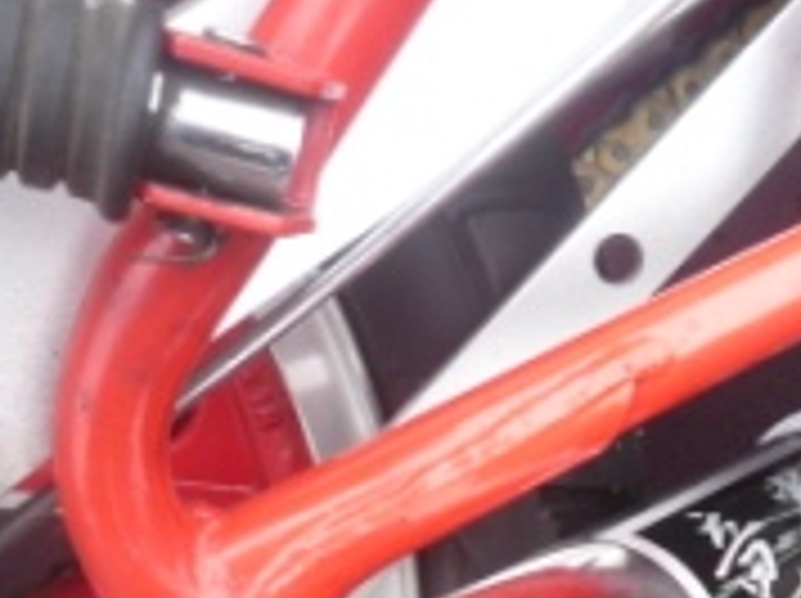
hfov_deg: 28.2
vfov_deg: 21.9
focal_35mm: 63
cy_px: 674
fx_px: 1456
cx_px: 868
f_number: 2.8
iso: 100
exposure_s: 1/40
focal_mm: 4.4
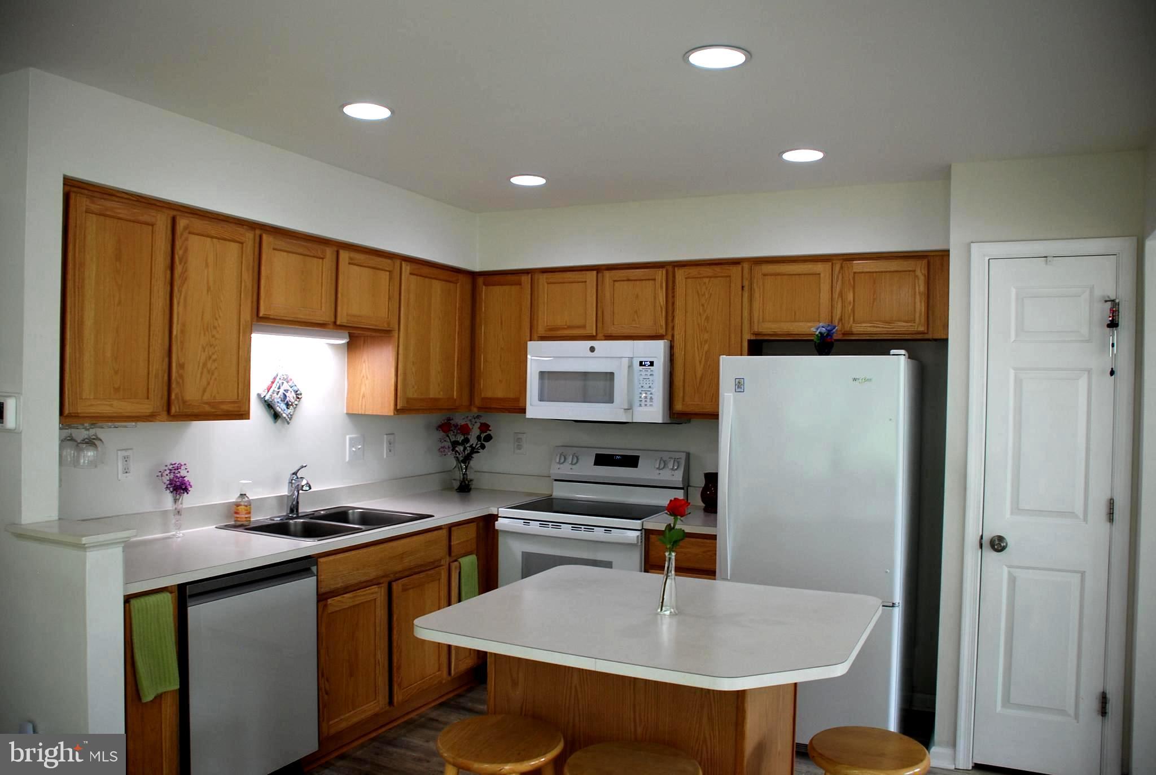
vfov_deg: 43.8
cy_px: 388
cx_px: 578
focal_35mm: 30
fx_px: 965
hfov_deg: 61.8
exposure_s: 1/60
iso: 200
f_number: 4
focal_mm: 20
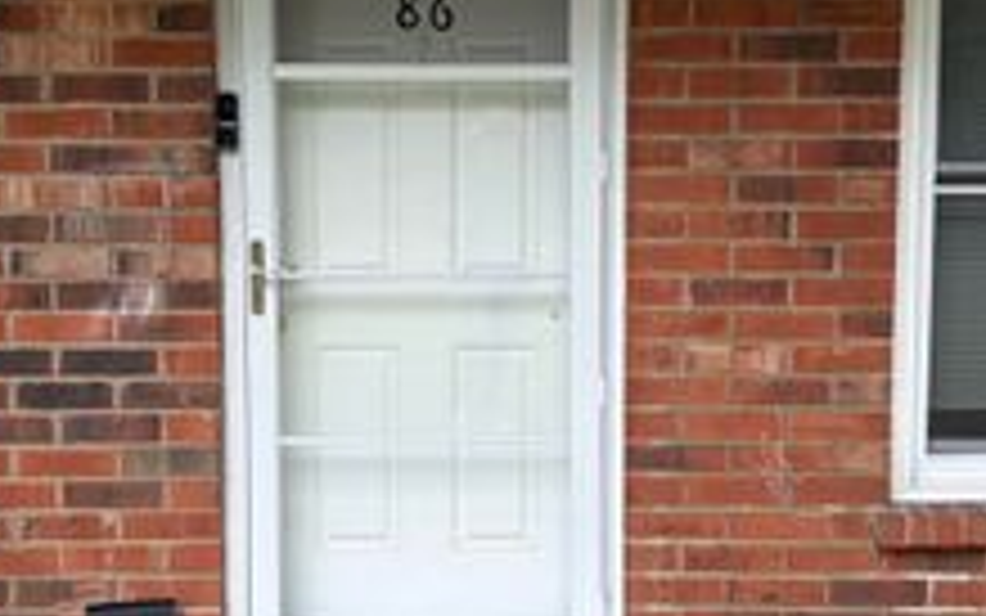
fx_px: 1693
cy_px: 295
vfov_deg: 20.6
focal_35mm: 63
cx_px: 482
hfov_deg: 32.5
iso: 40
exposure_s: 1/309
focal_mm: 5.96
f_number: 1.6
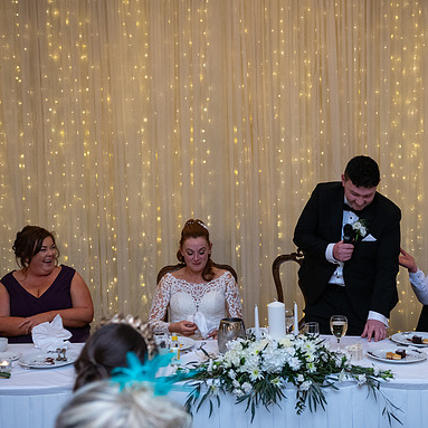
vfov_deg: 29.6
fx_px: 811
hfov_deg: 29.5
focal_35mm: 58
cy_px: 213
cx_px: 247
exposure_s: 1/160
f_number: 3.5
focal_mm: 45
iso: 1000
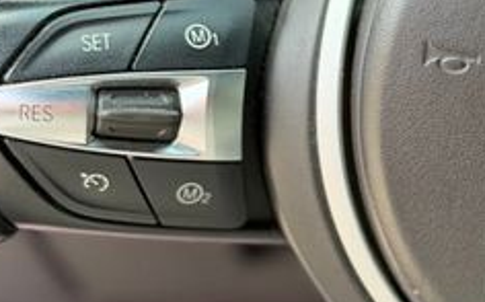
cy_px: 129
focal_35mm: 138
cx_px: 462
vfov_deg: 9.5
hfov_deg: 14.9
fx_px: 1822
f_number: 1.78
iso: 50
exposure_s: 1/187
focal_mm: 6.76
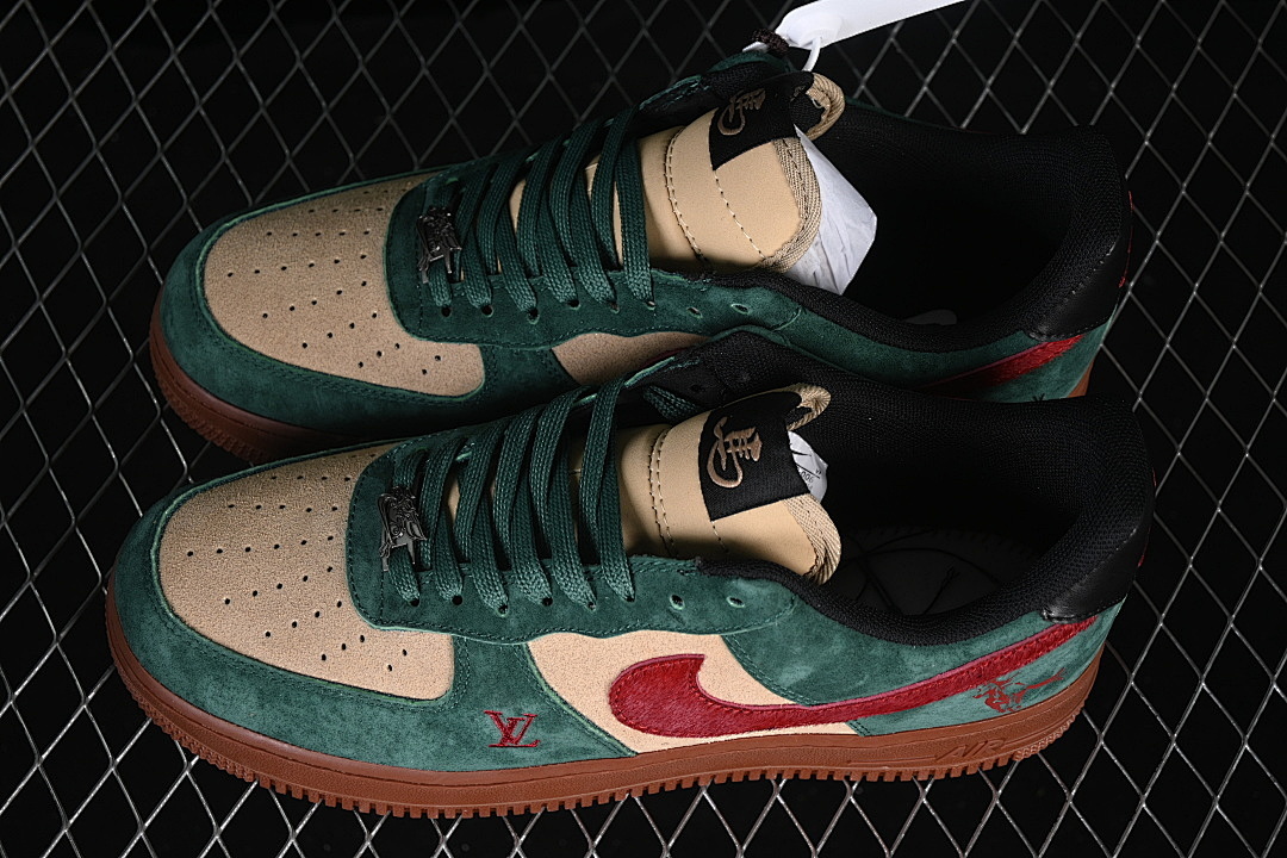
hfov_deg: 27.0
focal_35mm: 75
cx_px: 644
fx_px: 2681
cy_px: 429
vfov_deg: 18.2
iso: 160
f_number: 6.3
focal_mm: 50
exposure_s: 1/60
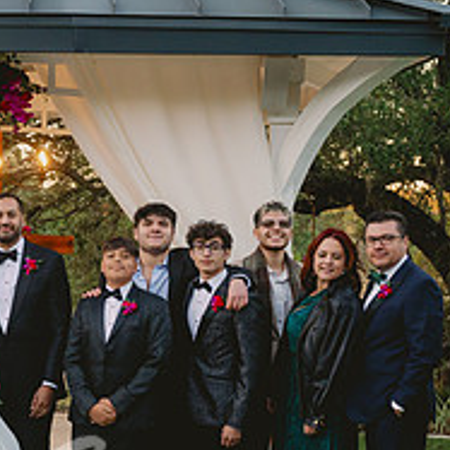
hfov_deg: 18.2
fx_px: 1353
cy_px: 301
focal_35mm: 92
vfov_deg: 18.8
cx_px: -34
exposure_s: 1/400
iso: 1250
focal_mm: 35
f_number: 4.5
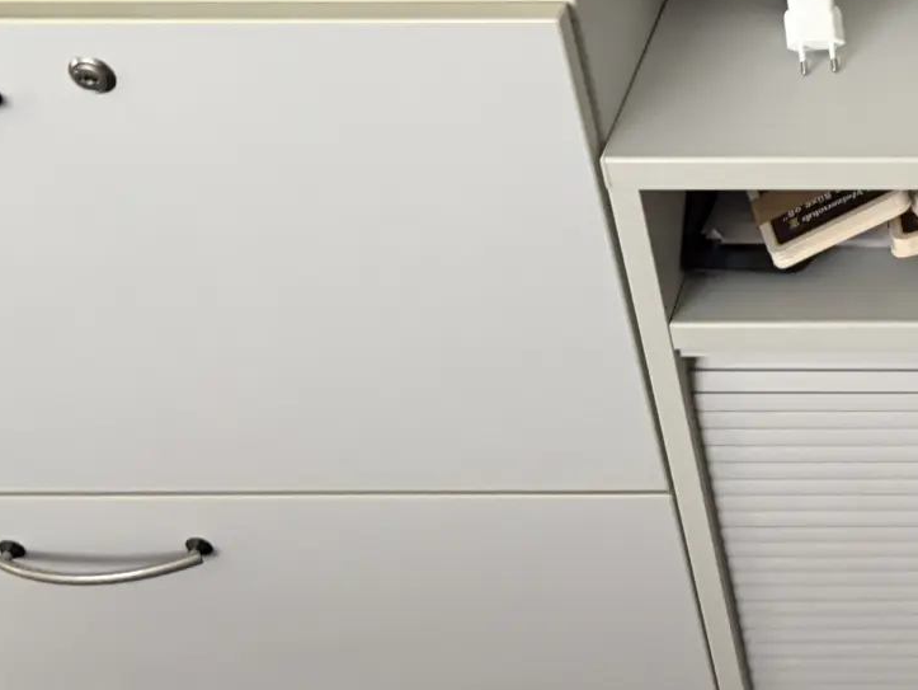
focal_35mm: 69
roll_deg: +0.7
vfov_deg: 21.2
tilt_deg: -36.2
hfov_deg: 24.7
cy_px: 205
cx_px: 1172
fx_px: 1831
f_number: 1.6
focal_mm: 5.96
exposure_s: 1/59
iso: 500
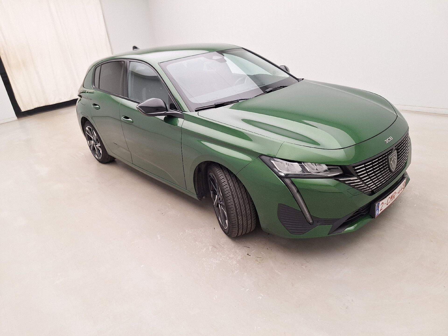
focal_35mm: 23
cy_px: 168
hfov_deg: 73.9
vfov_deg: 58.9
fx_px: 298
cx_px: 224
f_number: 1.8
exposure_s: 1/100
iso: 64
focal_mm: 5.54
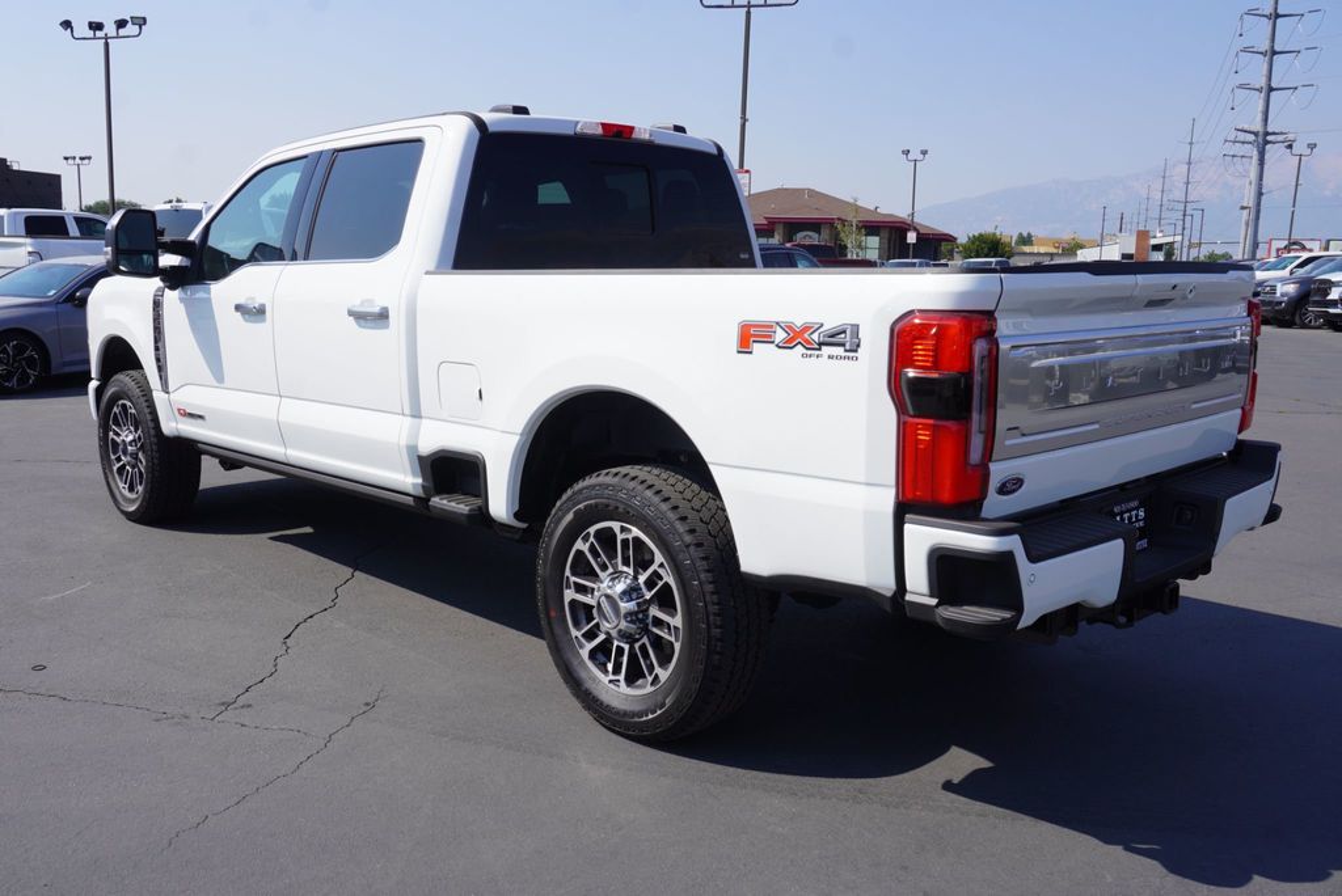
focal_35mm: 30
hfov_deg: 61.9
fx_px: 1119
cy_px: 448
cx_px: 671
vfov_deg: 43.7
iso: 100
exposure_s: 1/160
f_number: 10
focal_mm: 20
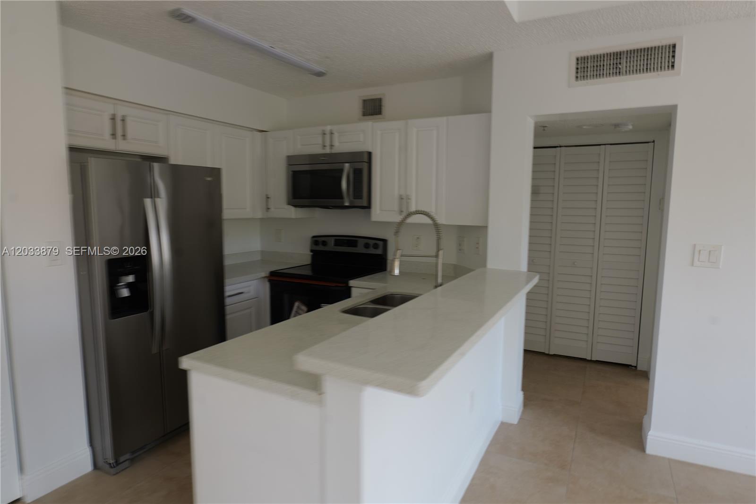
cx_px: 378
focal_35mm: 20
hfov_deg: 84.0
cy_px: 252
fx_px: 420
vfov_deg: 61.9
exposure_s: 1/3.2
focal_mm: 20
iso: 100
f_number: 11
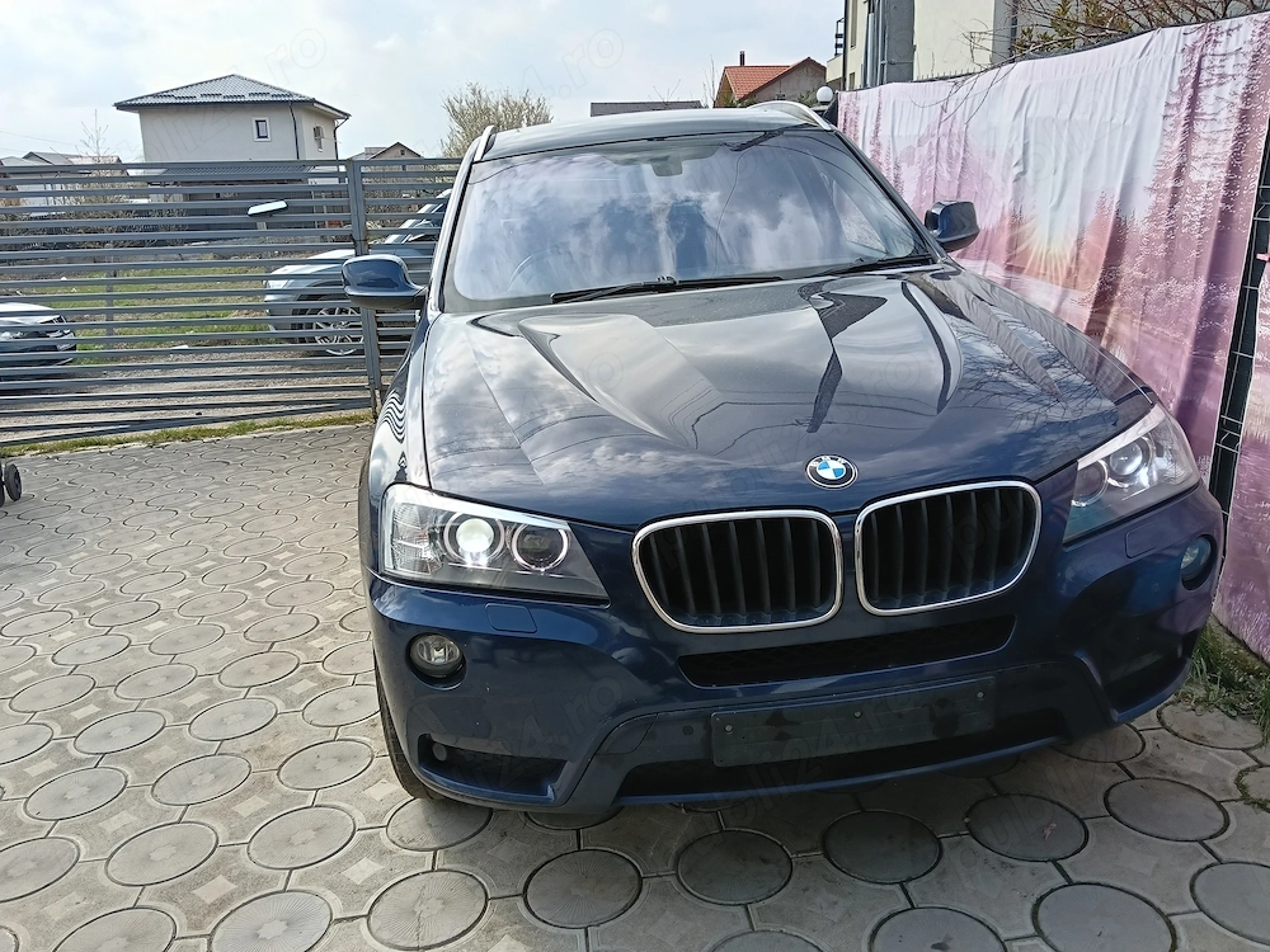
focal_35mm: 27
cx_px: 635
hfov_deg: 65.3
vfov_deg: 51.4
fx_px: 991
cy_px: 476
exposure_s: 1/363
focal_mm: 3.98
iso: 50
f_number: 1.8
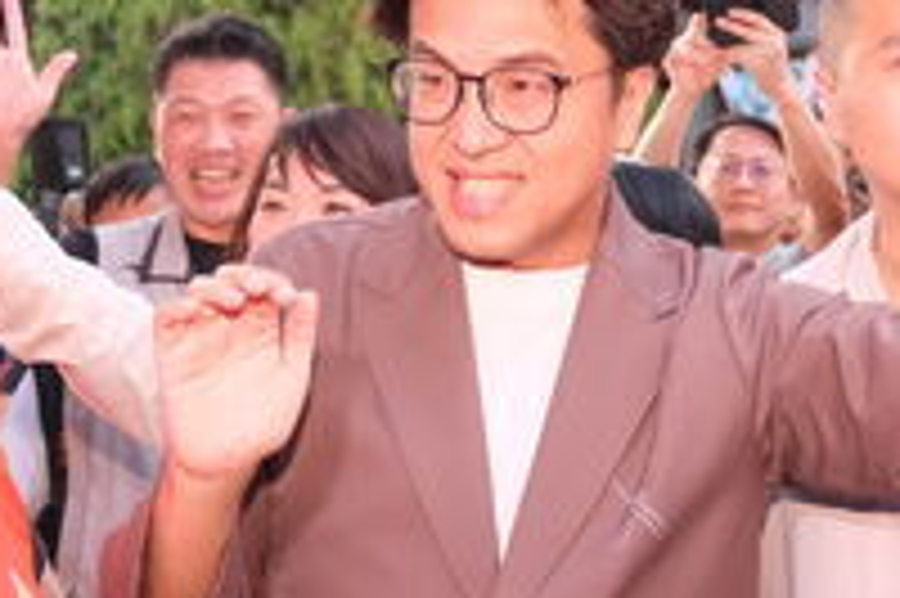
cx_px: 531
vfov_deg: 15.6
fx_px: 2173
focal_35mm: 87
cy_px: 180
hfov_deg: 23.4
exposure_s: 1/160
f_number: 2.8
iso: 2500
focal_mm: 19.4
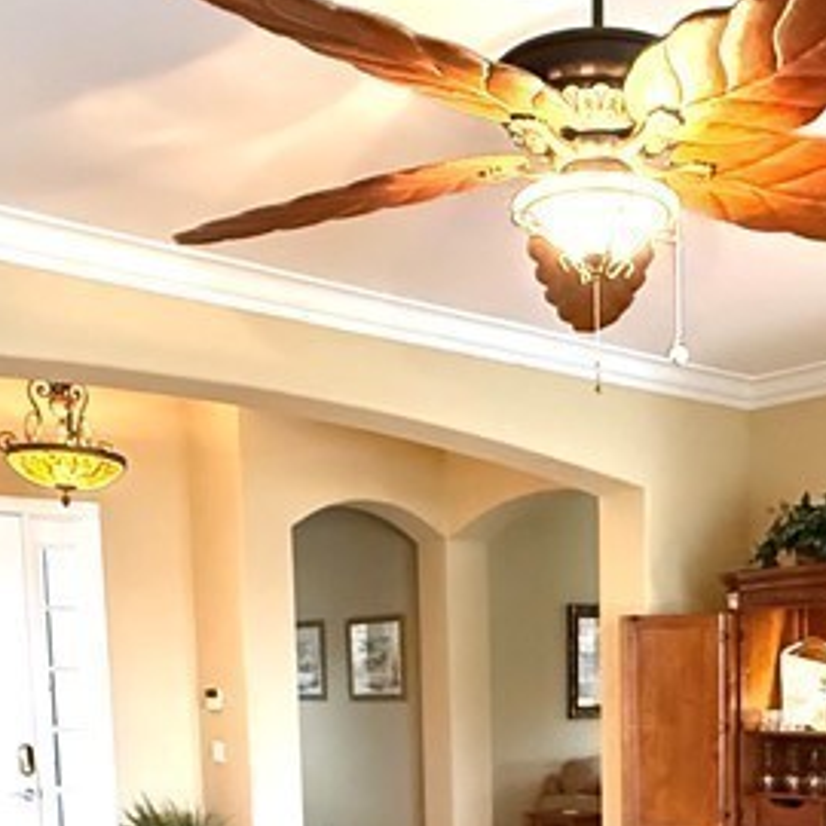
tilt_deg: -6.7
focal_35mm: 47
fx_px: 1269
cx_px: 554
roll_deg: +0.6
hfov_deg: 35.7
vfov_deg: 33.2
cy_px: 814
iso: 1250
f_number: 2.2
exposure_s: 1/60
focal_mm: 2.22
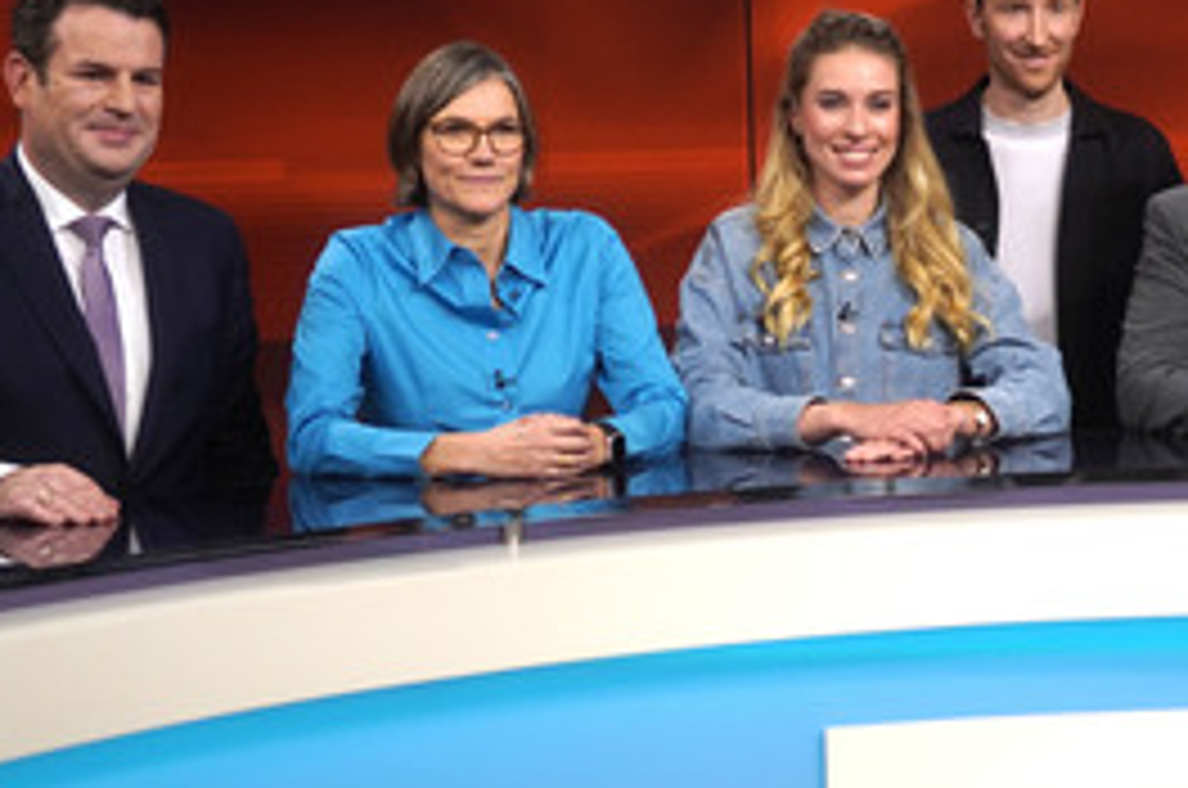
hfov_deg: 26.0
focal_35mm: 77
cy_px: 288
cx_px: 889
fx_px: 2536
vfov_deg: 17.6
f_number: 1.6
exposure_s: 1/1000
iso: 640
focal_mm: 30
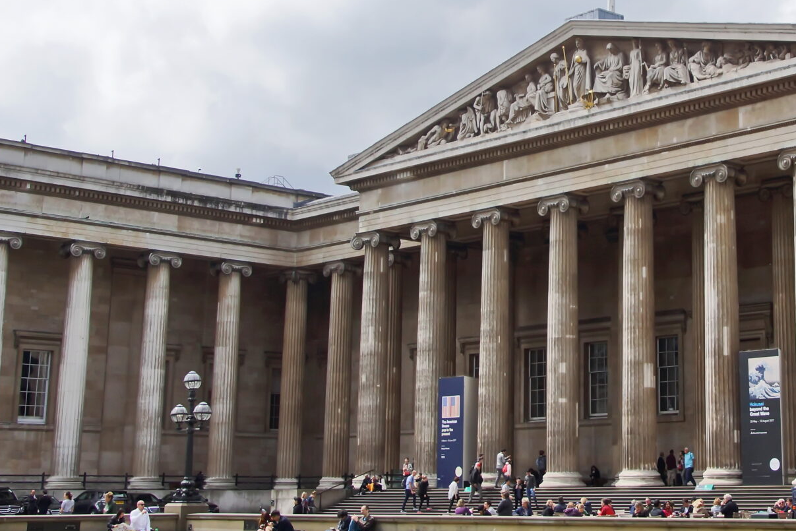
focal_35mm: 70
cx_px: 607
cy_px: 121
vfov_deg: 19.3
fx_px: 1548
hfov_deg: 28.4
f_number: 8
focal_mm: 22
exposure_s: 1/400
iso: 100
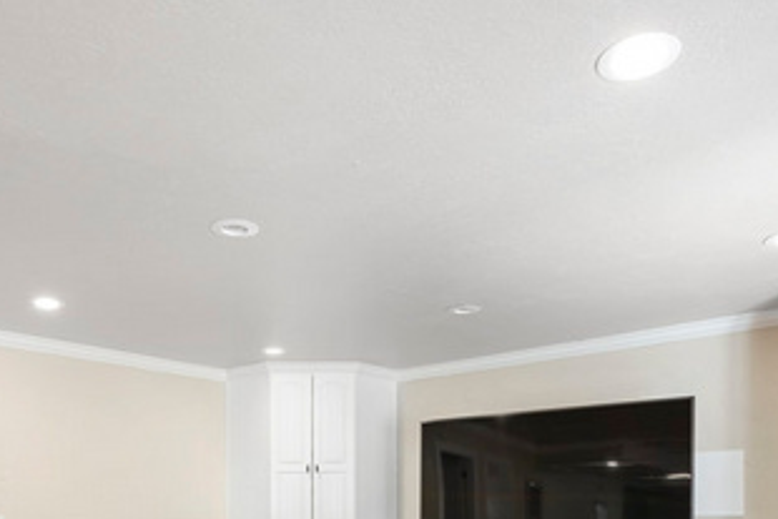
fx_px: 713
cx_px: 306
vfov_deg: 36.2
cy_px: 515
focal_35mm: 33
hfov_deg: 56.7
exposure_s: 1
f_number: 9
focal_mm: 16
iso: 250
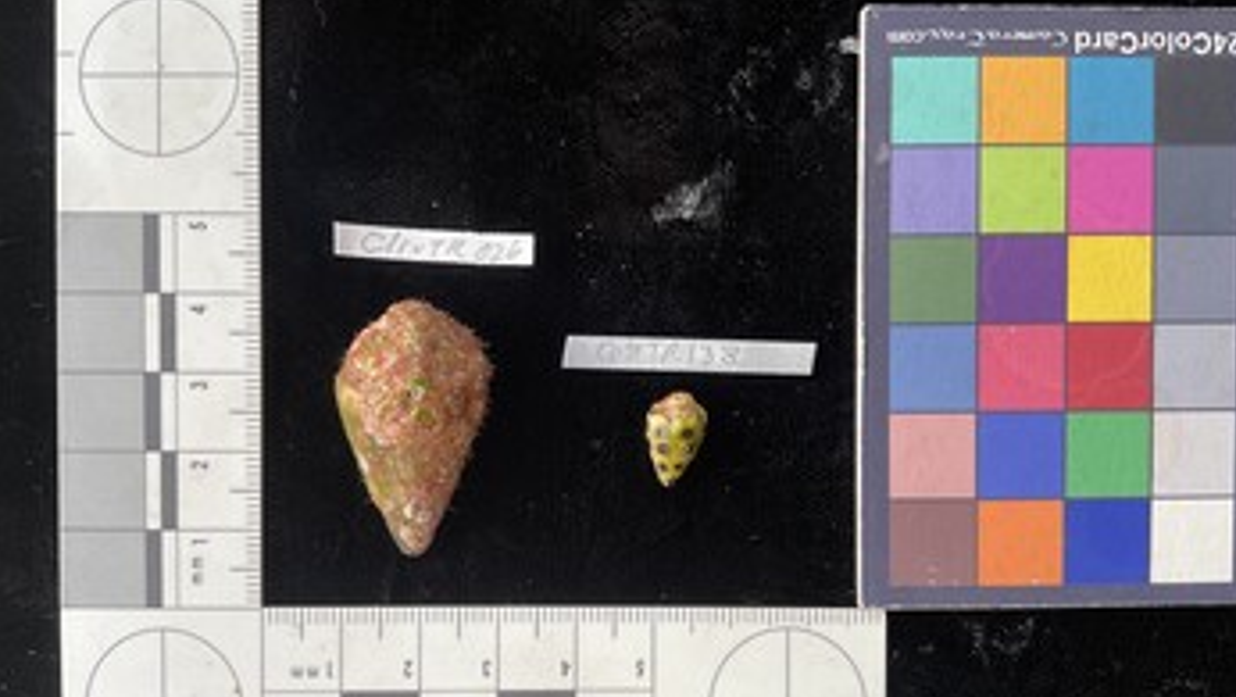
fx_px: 1049
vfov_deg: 36.7
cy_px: 391
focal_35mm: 32
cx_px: 622
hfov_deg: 61.0
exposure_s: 1/120
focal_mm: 3
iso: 40
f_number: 1.8
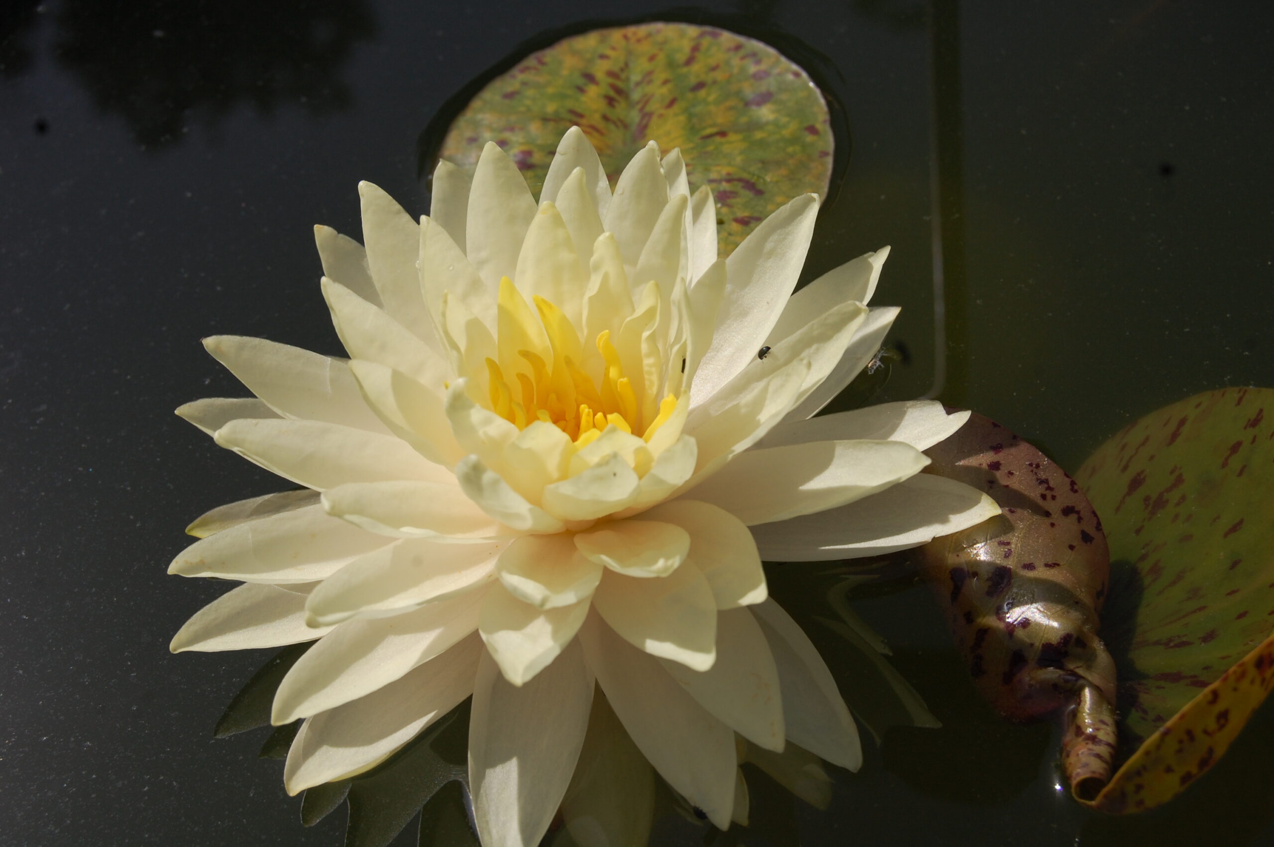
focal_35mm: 60
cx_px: 637
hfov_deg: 33.4
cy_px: 424
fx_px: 2121
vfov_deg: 22.6
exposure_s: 1/640
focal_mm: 40
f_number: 13
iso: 200
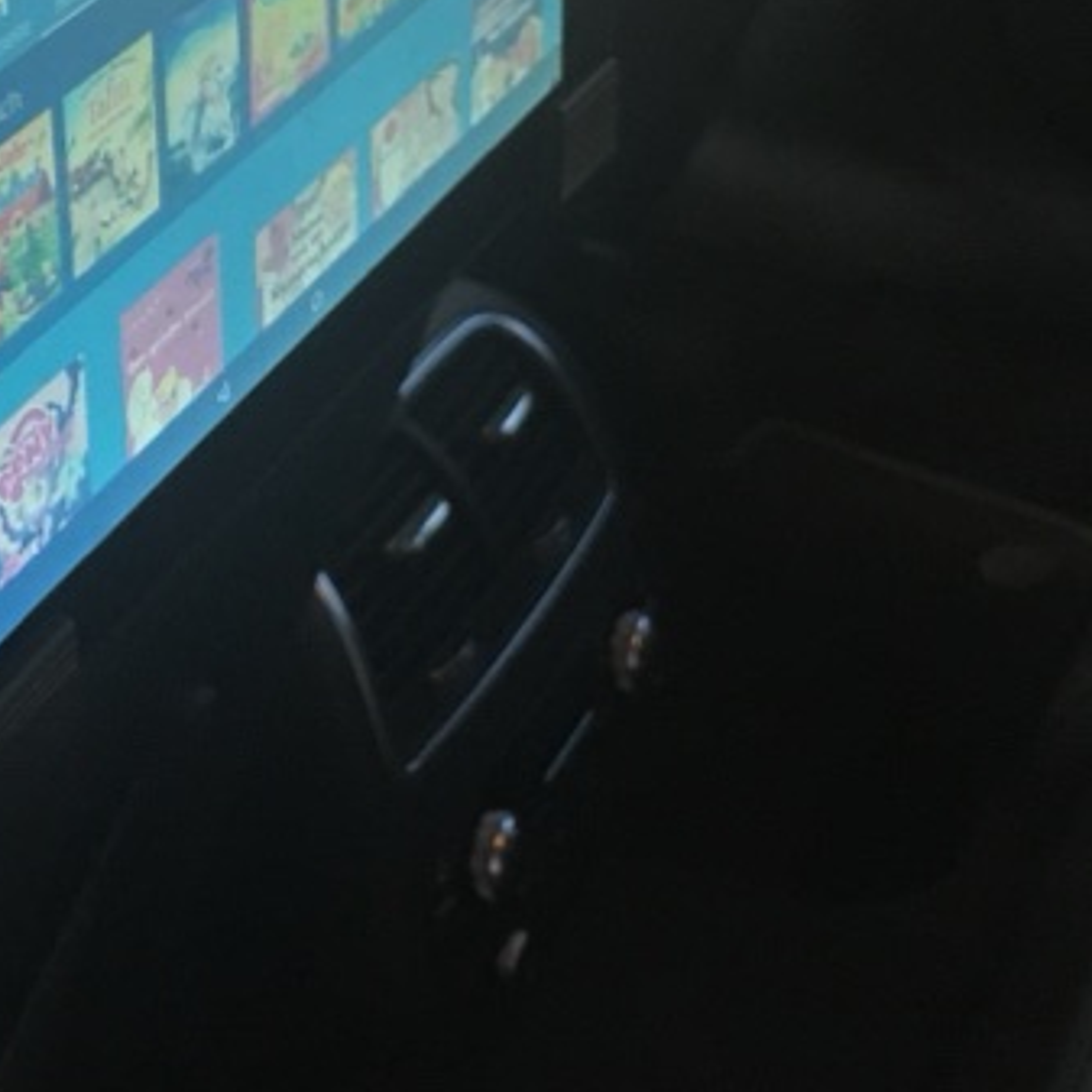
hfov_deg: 22.5
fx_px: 2712
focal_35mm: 76
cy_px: -52
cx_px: 224
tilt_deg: -24.4
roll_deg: -1.4
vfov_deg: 21.8
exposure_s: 1/20
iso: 200
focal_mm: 4.15
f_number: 2.2
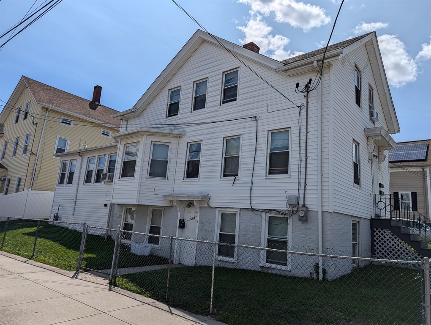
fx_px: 299
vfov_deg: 56.9
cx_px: 216
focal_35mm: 24
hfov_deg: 71.5
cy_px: 162
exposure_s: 1/2833
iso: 21
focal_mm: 6.9
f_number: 1.68
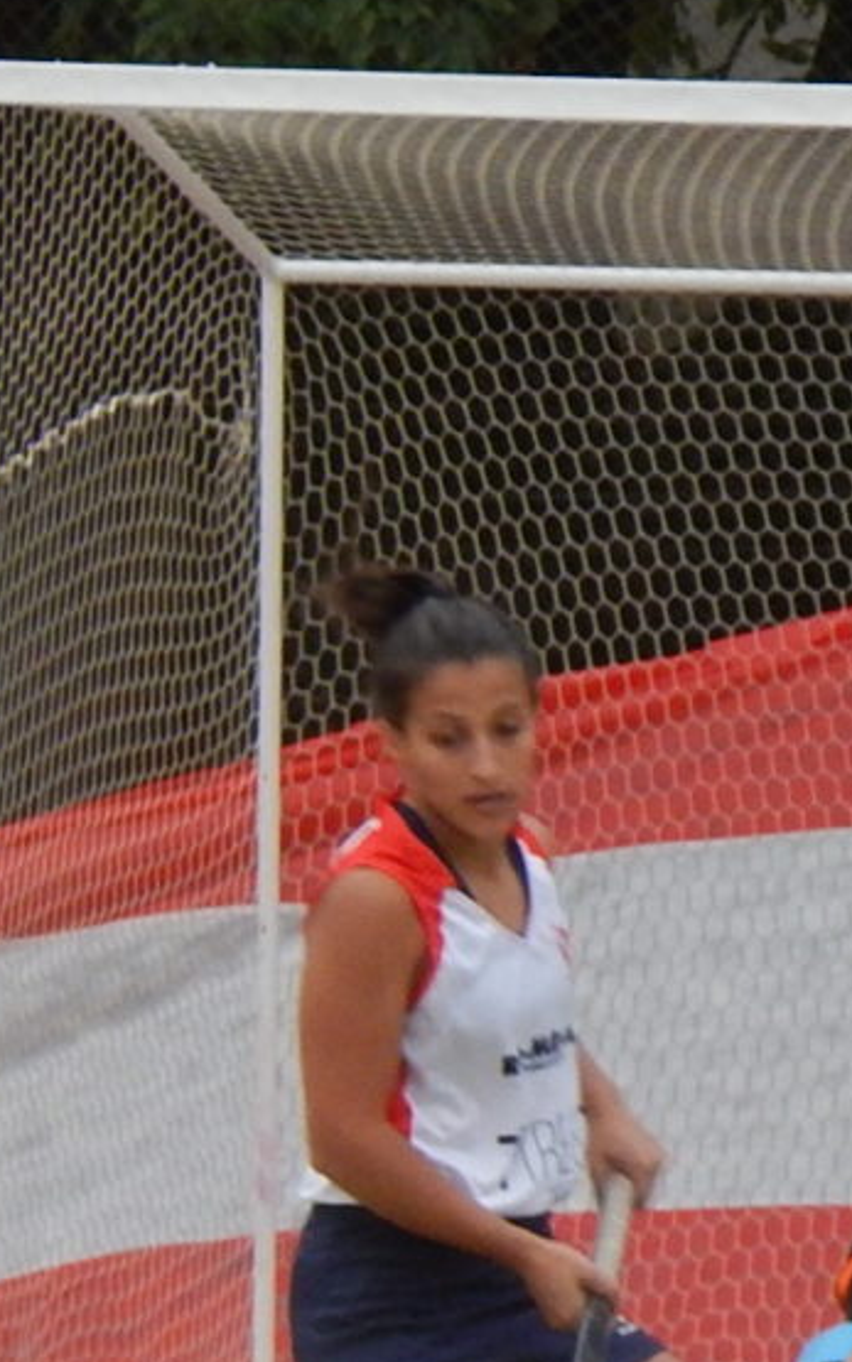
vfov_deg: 1.3
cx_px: 2061
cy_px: 1004
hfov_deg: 0.8
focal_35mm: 1624
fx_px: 60319
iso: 400
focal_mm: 88.6
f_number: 5.8
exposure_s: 1/125
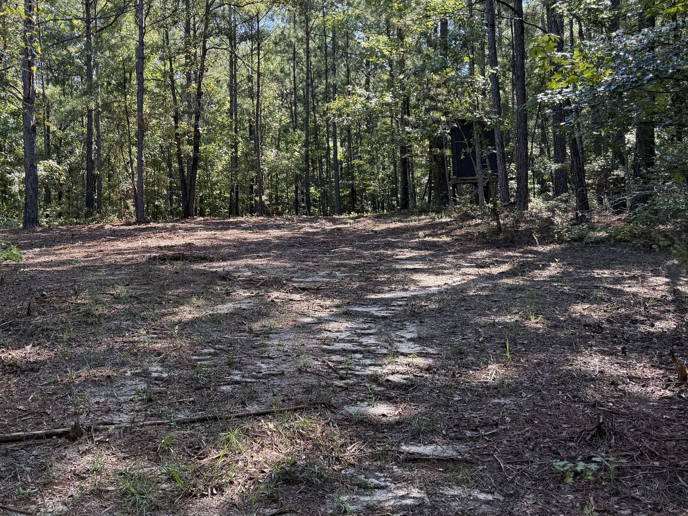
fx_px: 735
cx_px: 187
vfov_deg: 38.3
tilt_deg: +3.5
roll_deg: +0.8
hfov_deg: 48.5
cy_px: 179
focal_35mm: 37
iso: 100
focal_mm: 6.76
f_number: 1.78
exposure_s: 1/399
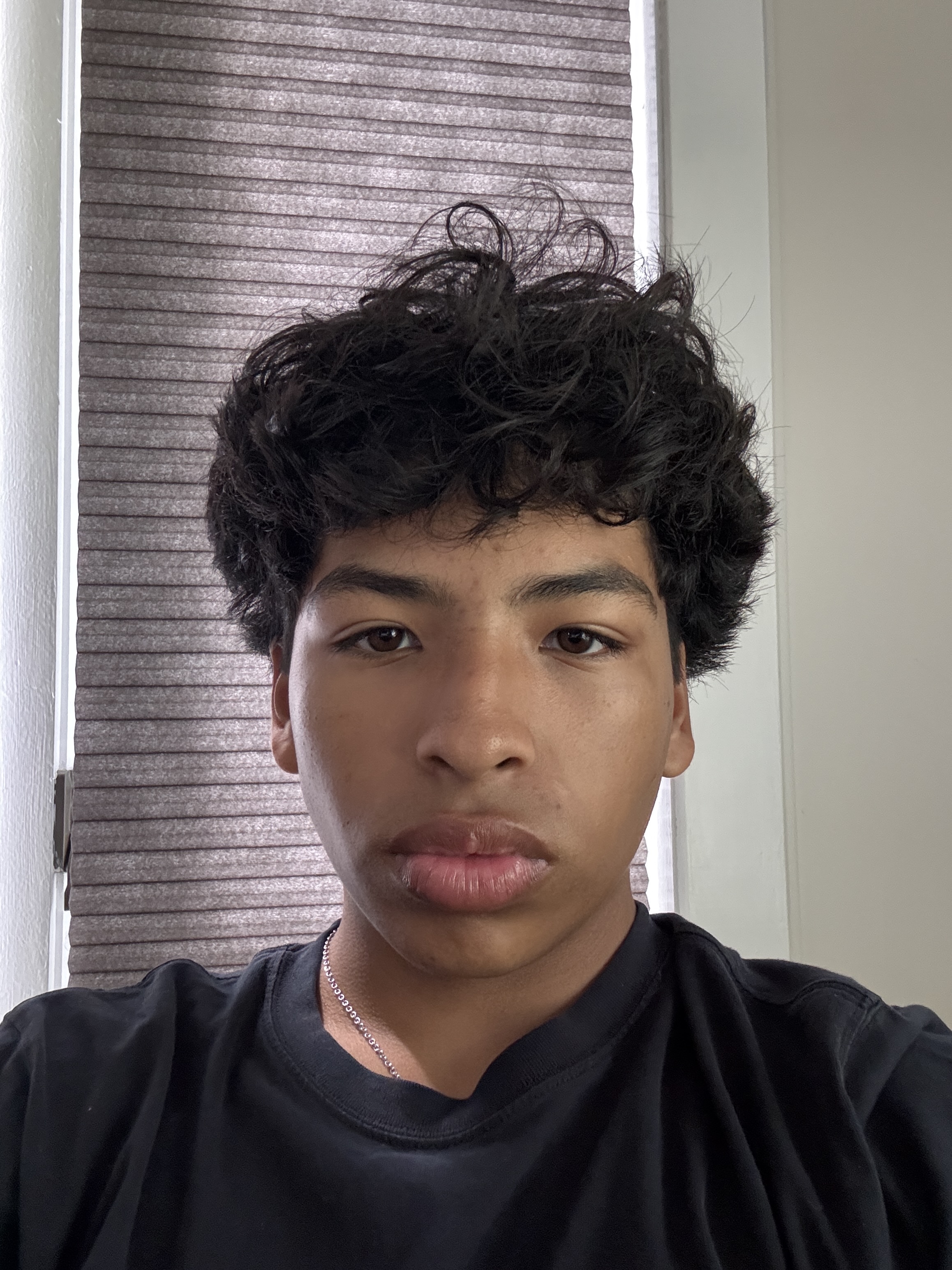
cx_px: 476
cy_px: 635
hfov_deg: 46.8
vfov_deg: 60.0
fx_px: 1100
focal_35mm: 30
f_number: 1.9
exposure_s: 1/30
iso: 400
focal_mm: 2.69
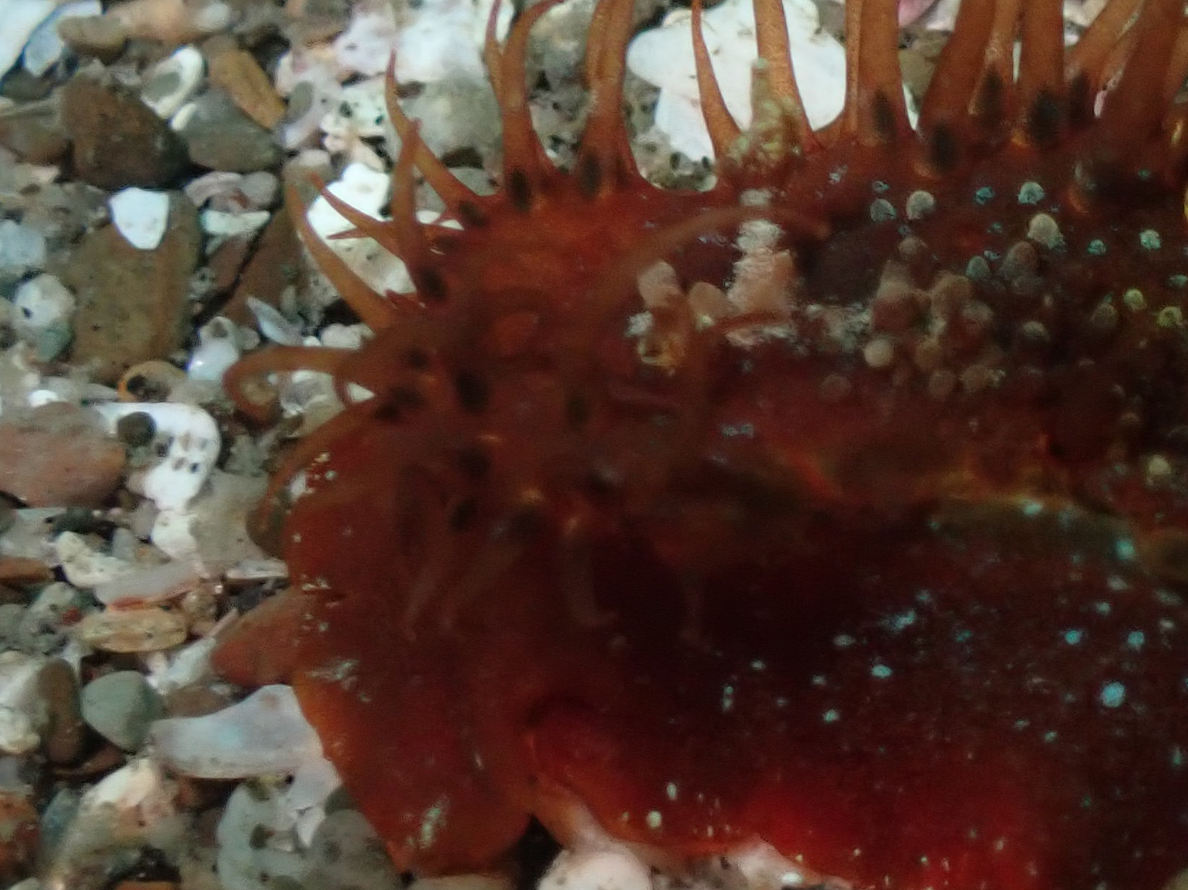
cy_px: 540
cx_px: 1267
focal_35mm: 245
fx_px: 8406
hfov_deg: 8.0
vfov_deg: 6.1
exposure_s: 1/200
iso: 400
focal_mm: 18
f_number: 6.3
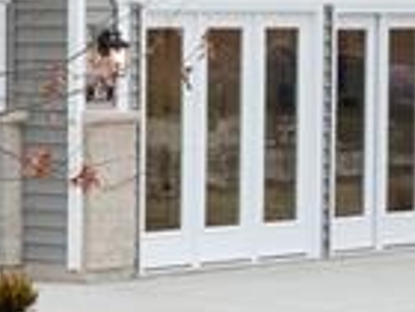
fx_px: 2697
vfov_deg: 6.5
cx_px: -578
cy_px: -140
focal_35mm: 225
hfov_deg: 8.1
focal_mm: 16
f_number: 8
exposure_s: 1/160
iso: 400
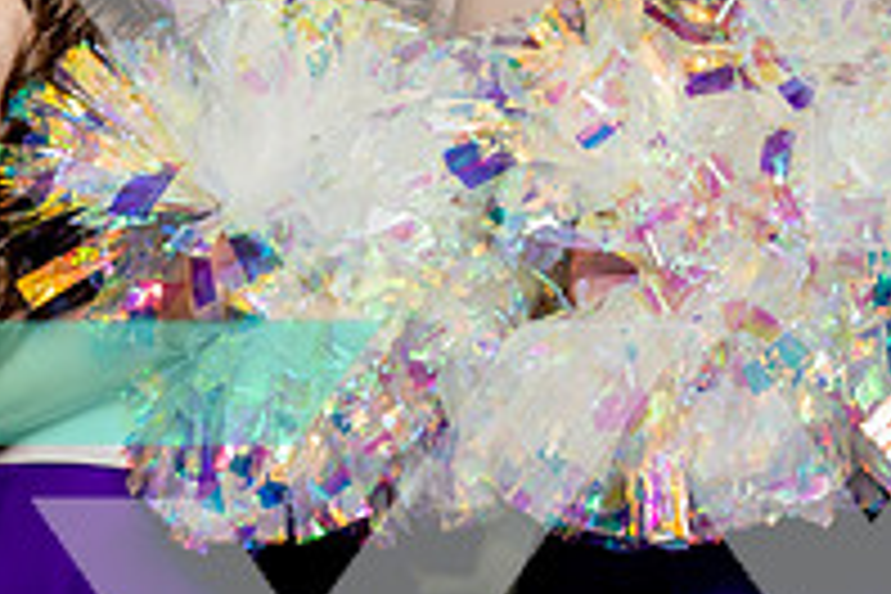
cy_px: -11
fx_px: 3960
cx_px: 1067
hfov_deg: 12.5
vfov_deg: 8.5
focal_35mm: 160
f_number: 7.1
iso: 400
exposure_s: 1/250
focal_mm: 48
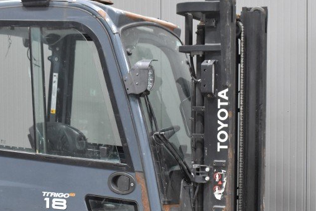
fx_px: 746
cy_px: 177
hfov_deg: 23.9
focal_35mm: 85
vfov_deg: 15.9
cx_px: 141
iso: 1600
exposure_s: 1/30
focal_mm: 24
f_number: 4.5
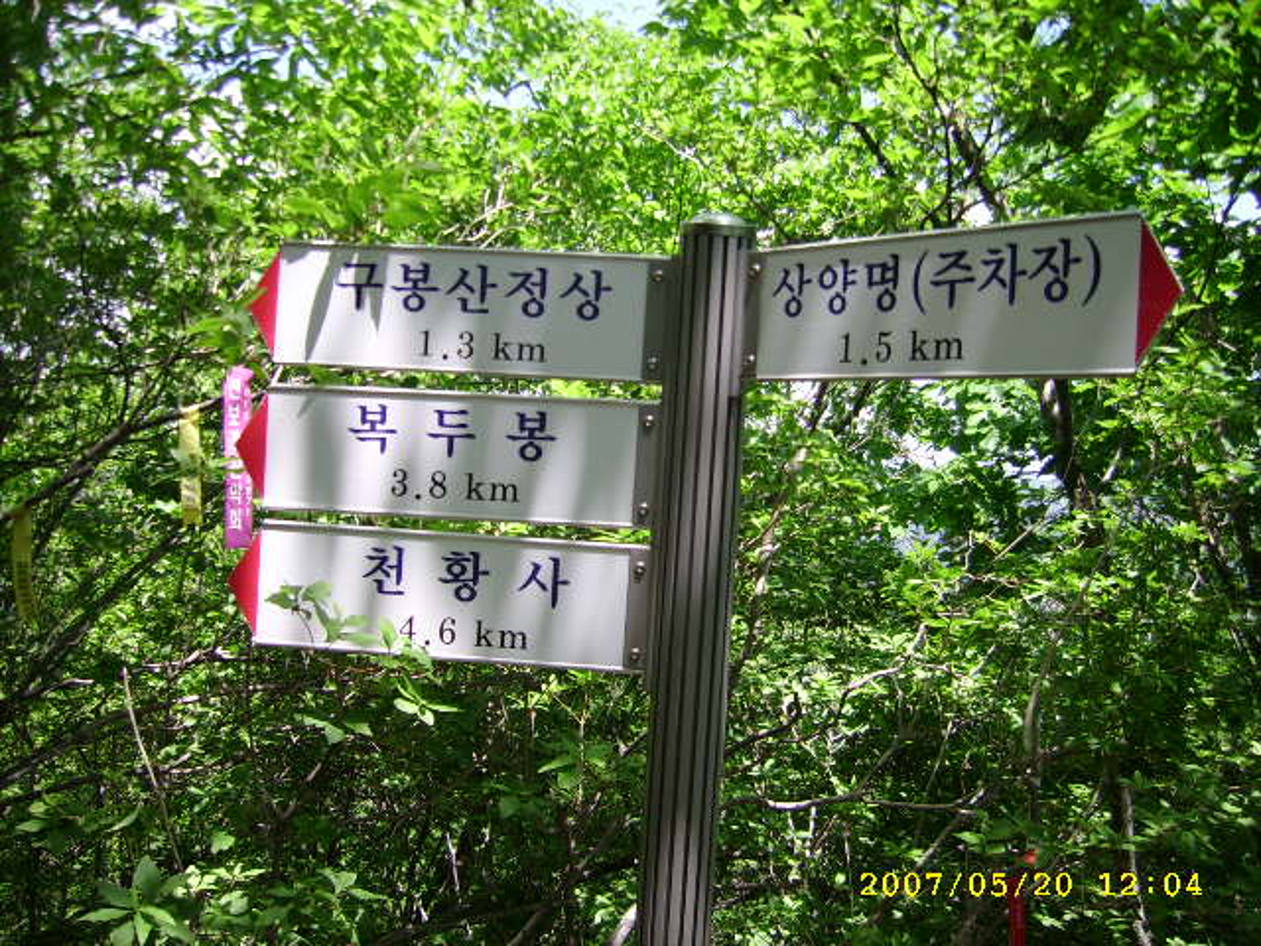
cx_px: 630
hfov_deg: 52.6
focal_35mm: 35
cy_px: 473
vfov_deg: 40.7
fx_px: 1275
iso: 50
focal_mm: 5.95
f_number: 2.8
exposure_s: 1/324
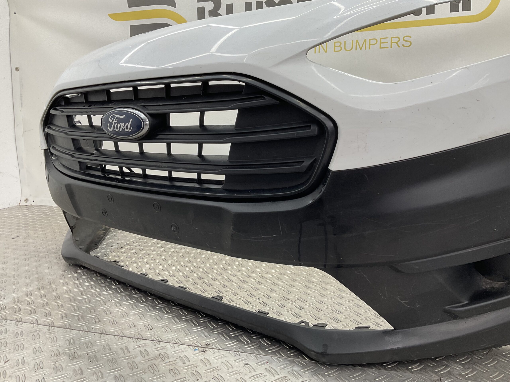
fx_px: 427
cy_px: 191
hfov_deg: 61.7
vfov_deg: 48.2
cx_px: 255
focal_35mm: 29
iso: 32
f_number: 1.8
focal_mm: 3
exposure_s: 1/100
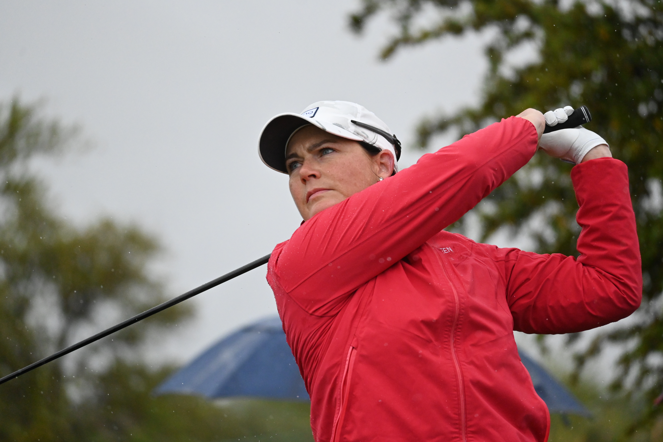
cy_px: 221
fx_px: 6906
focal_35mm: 375
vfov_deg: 3.7
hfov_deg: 5.5
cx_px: 332
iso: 2800
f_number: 6.3
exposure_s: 1/4000
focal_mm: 250
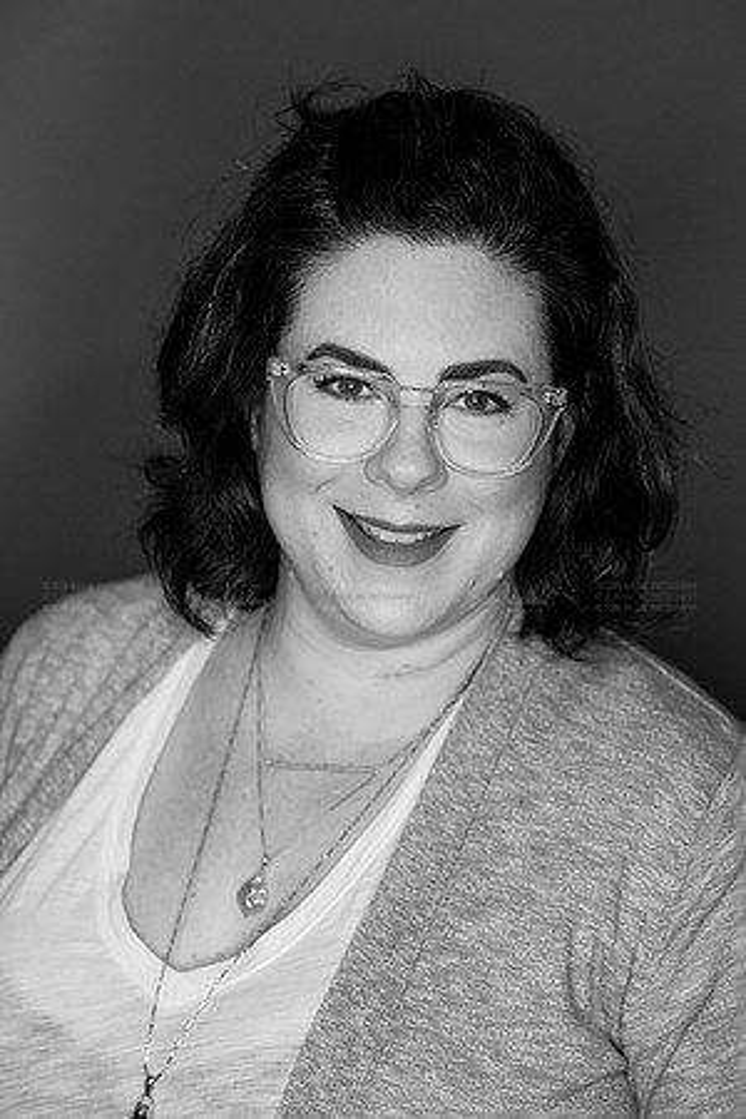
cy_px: 560
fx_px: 2642
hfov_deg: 16.1
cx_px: 373
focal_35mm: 85
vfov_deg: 23.9
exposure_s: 1/160
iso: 1600
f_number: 3.2
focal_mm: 85
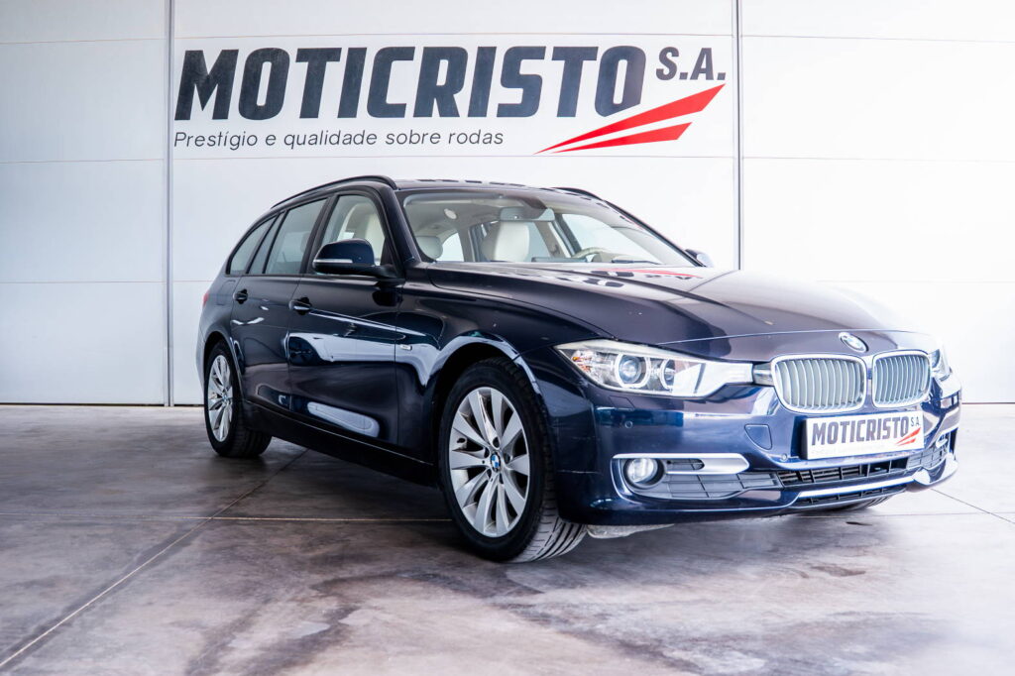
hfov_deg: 53.1
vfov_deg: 36.8
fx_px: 1015
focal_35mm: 36
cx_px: 508
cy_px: 338
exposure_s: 1/400
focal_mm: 24
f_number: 2.8
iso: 640
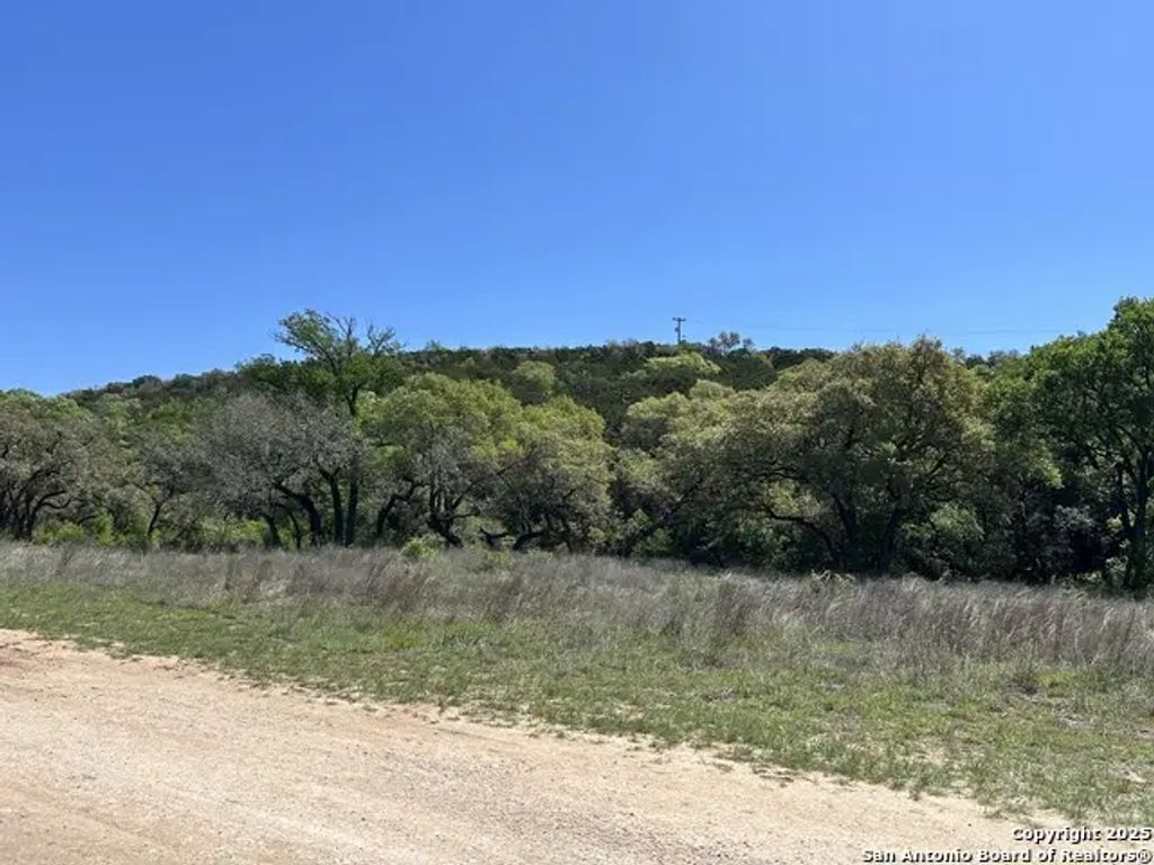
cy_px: 432
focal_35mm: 26
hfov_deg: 67.3
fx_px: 867
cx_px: 577
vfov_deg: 53.1
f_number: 1.5
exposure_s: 1/4274
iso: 50
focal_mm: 5.7
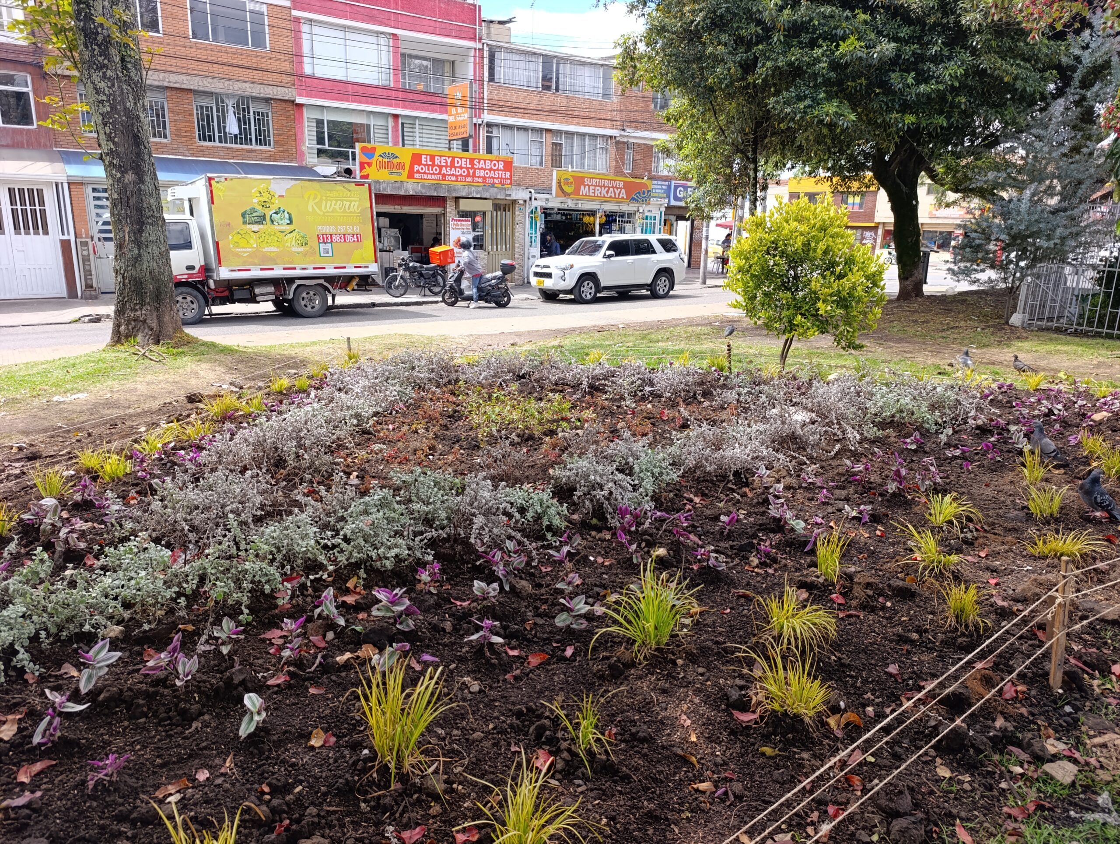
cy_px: 422
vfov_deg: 59.0
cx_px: 560
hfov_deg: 73.8
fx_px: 745
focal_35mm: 23
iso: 50
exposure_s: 1/120
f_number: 1.6
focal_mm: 6.14
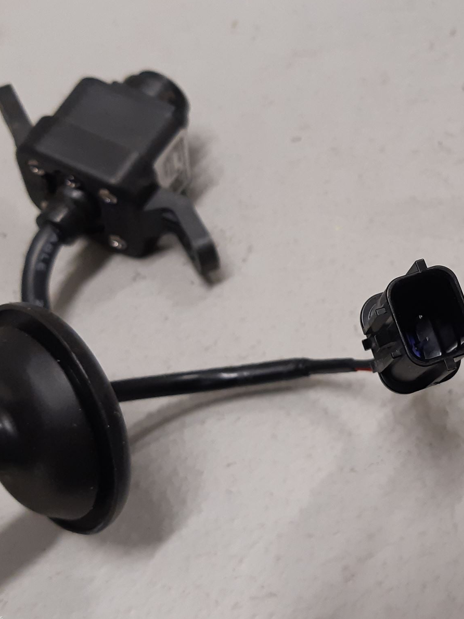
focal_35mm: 35
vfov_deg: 52.6
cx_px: 376
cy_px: 309
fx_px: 625
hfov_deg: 39.0
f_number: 1.7
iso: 125
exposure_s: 1/50
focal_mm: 3.93
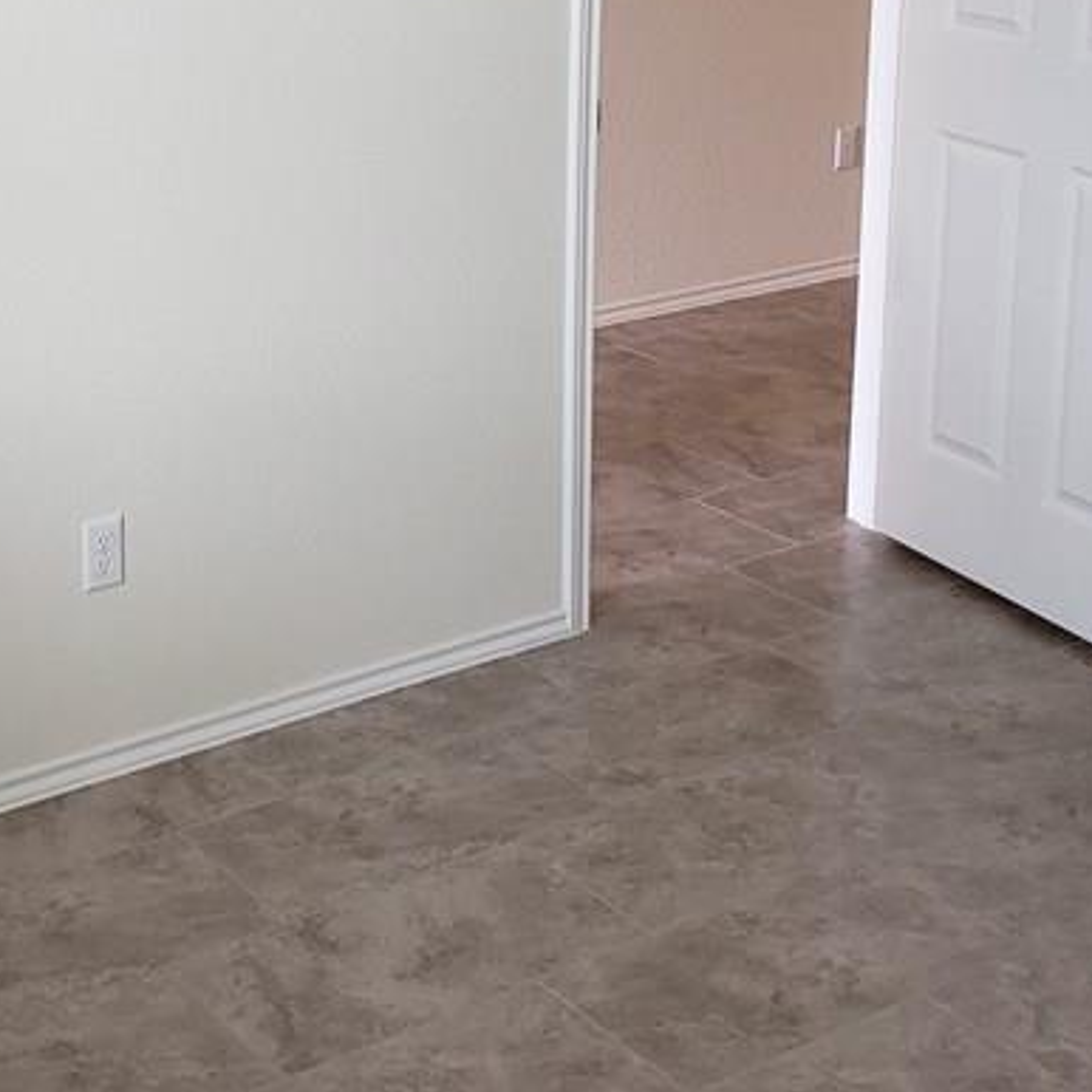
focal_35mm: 61
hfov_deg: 27.8
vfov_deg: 27.5
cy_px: 190
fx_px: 2177
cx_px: 272
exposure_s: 1/60
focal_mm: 4.3
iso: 80
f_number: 2.4
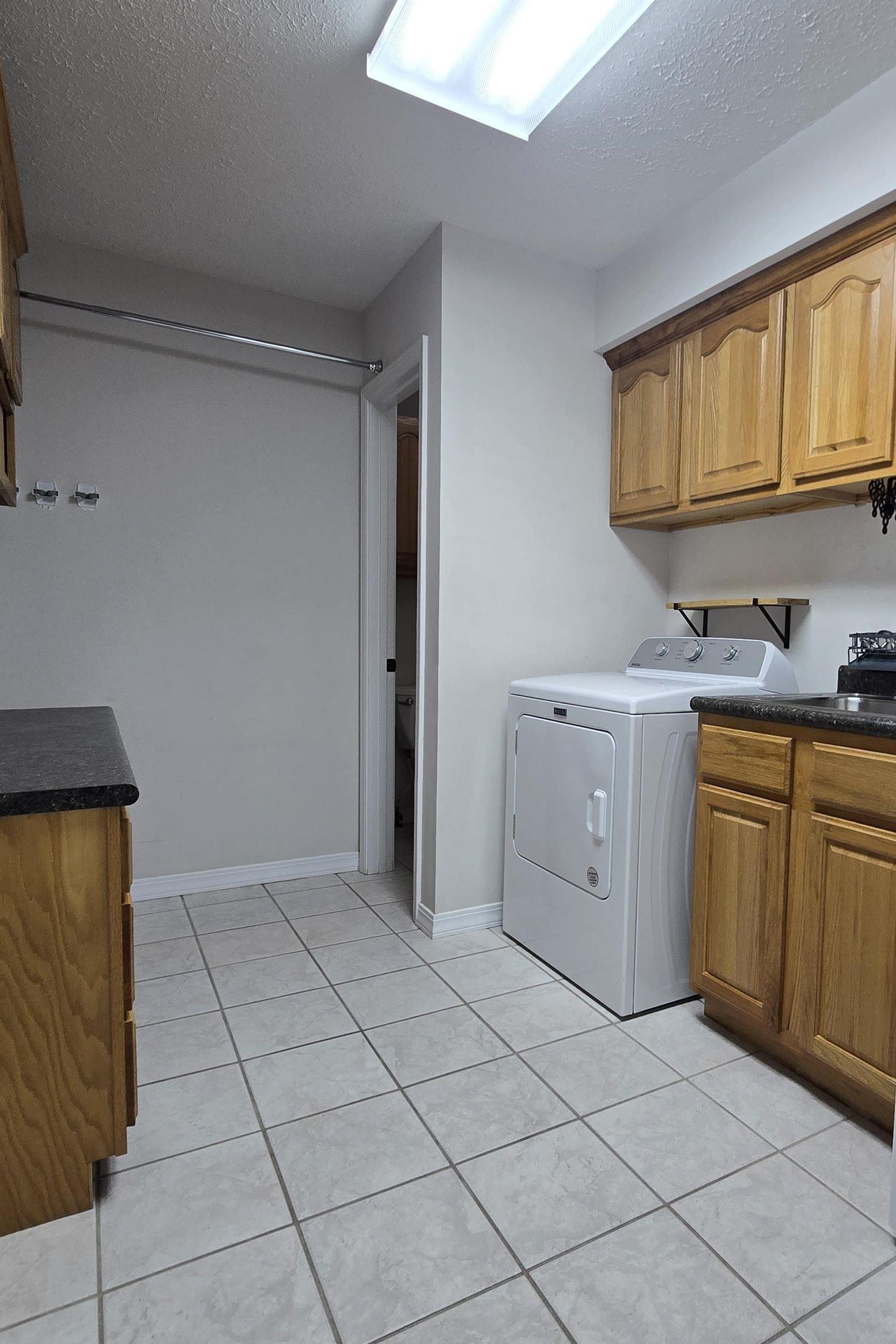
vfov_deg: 86.9
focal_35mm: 19
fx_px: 709
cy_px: 674
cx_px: 580
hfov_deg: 63.3
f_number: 2.2
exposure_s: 1/60
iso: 64
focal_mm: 2.2
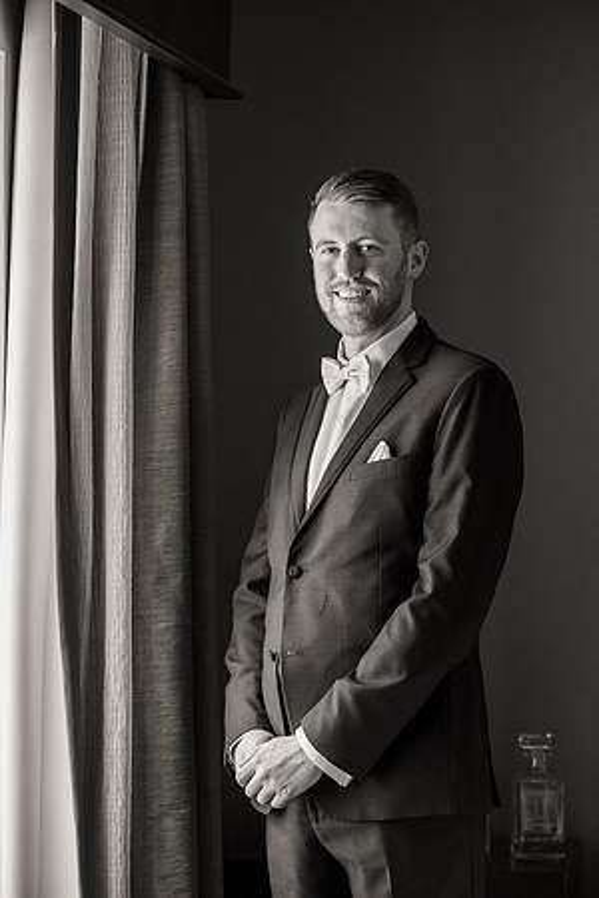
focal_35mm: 105
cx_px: 300
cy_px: 449
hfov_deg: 13.0
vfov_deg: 19.5
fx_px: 2620
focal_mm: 105
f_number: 3.5
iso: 2500
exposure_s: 1/640
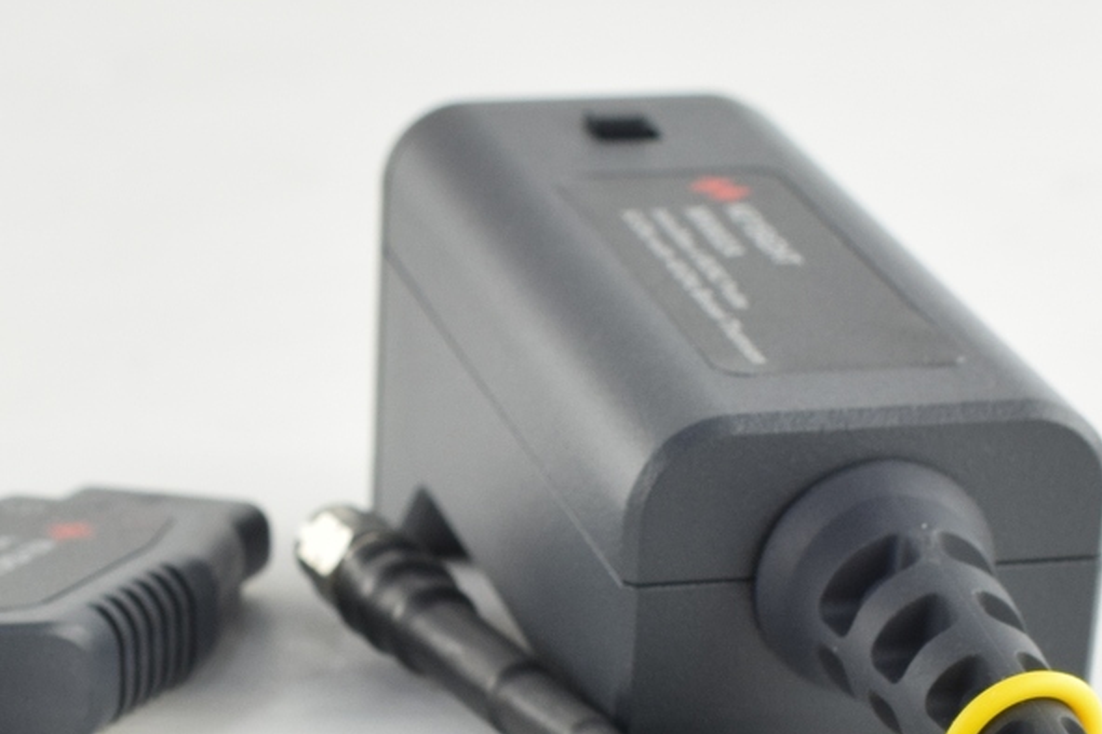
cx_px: 402
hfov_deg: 15.2
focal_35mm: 135
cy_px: 904
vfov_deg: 10.0
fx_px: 4130
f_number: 10
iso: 400
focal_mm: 26
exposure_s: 1/30
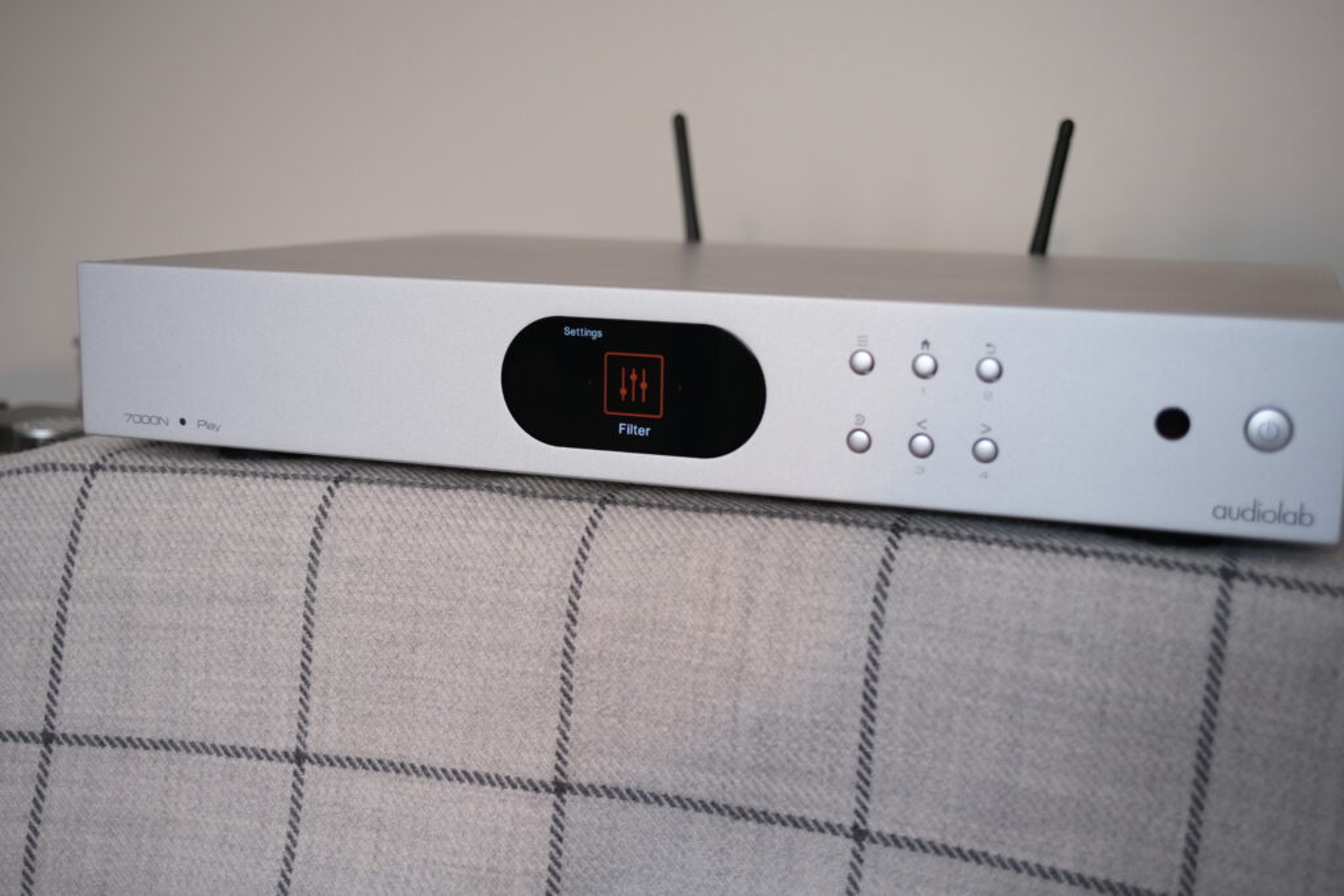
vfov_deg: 32.6
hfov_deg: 47.4
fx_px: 1531
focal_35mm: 41
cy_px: 448
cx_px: 672
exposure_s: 1/100
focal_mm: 27
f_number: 2.5
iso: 640
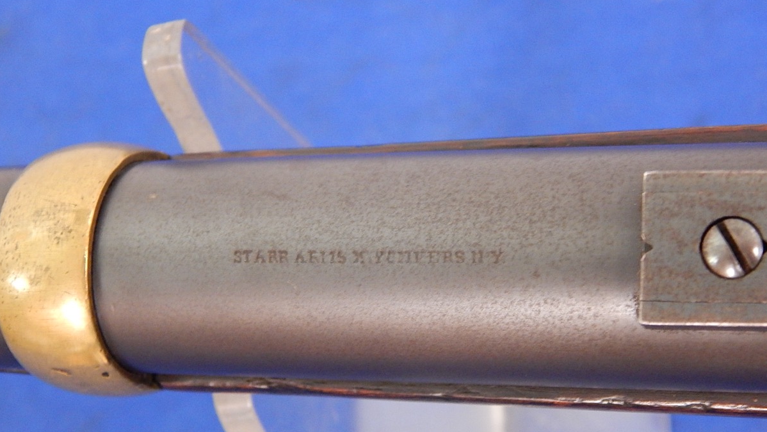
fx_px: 1444
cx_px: 385
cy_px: 274
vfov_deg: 17.0
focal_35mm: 71
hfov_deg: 29.7
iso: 500
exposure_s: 1/8
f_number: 4
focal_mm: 10.9
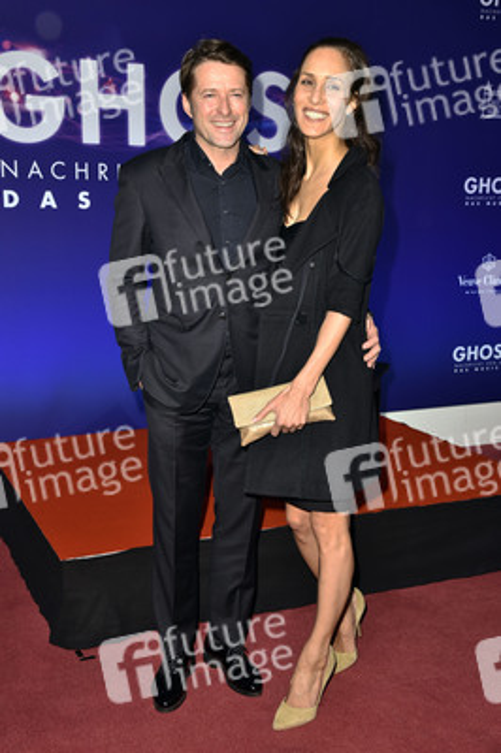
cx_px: 250
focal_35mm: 44
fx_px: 920
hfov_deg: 30.5
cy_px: 376
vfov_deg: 44.5
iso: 500
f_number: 6.3
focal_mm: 44
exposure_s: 1/160
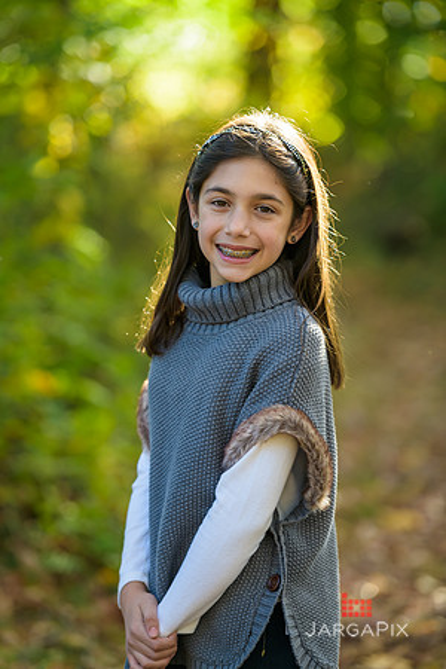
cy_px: 334
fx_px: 3252
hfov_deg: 7.8
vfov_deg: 11.7
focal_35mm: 175
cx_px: 223
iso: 200
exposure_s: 1/200
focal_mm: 175
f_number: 3.2
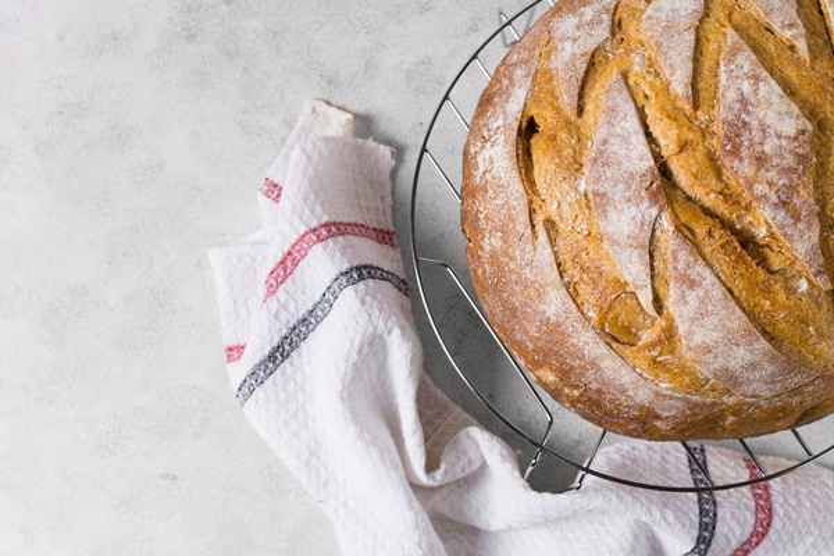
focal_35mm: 75
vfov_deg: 18.2
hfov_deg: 27.0
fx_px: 1737
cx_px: 417
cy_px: 278
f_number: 8
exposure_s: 1/125
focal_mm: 50
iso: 125
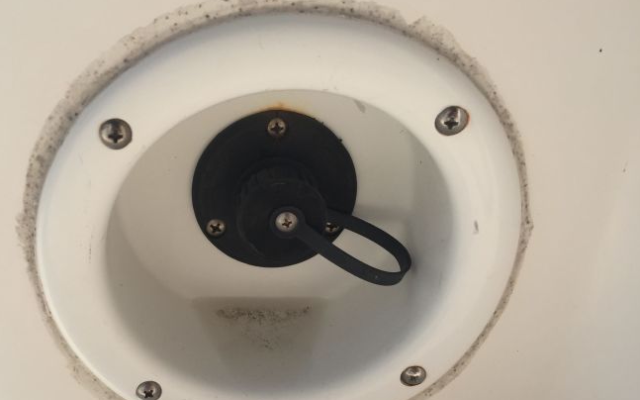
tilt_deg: -38.4
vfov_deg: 33.3
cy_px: 259
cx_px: 249
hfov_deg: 51.1
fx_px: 663
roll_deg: -3.3
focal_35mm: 38
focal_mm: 4.15
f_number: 2.2
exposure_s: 1/2639
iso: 32
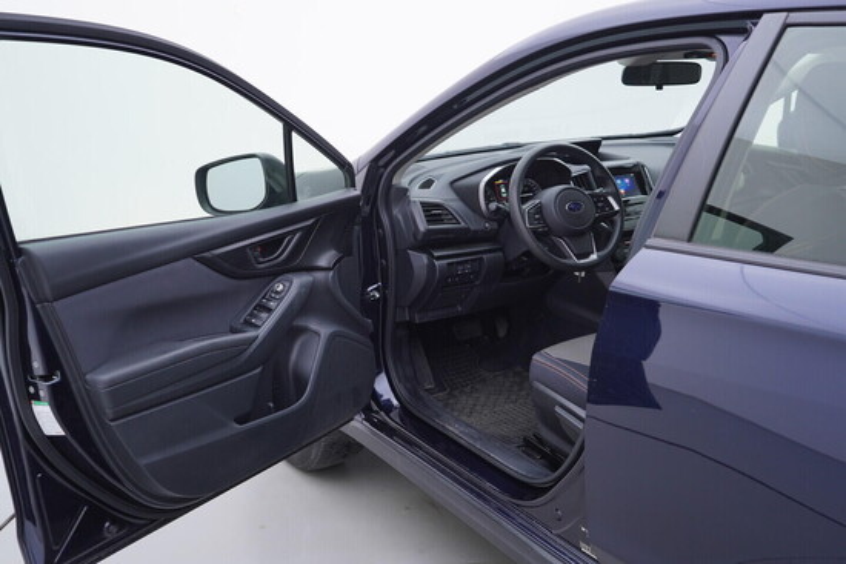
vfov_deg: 36.9
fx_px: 846
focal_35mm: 36
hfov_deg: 53.1
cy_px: 282
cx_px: 423
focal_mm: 24
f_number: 3.2
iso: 125
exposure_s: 1/50
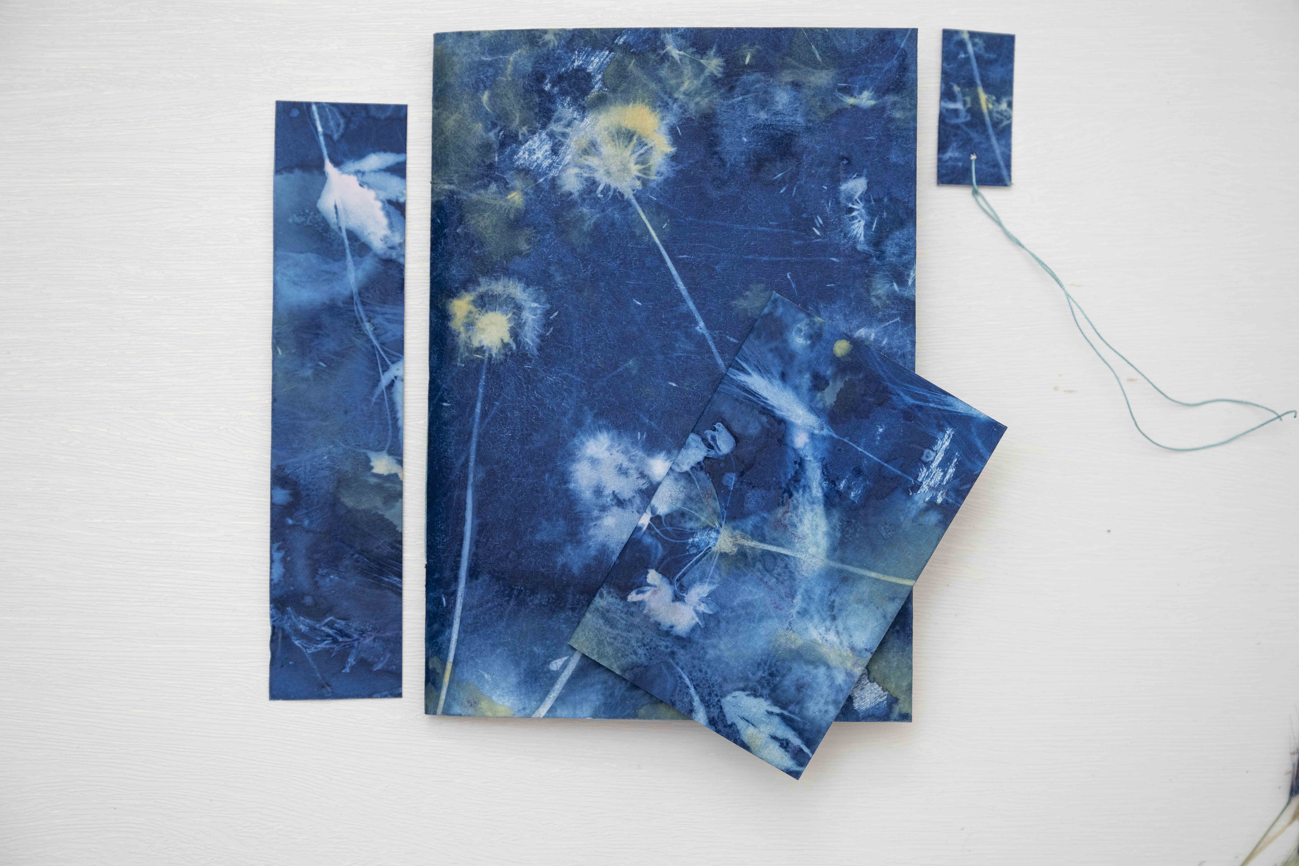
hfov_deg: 28.8
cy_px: 433
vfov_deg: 19.5
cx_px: 650
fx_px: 2526
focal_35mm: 70
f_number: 4.5
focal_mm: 70
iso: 400
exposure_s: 1/160
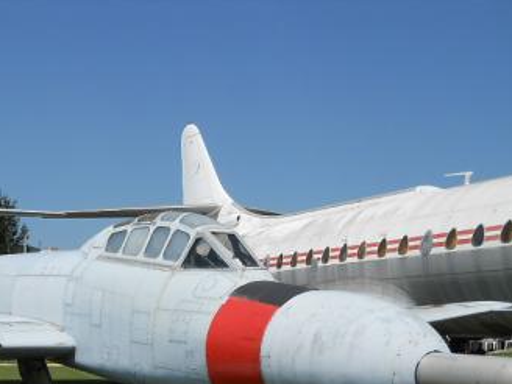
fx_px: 1183
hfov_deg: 24.1
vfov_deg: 18.0
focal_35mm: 80
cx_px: 122
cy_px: 372
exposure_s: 1/640
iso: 80
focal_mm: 6.72
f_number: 5.5
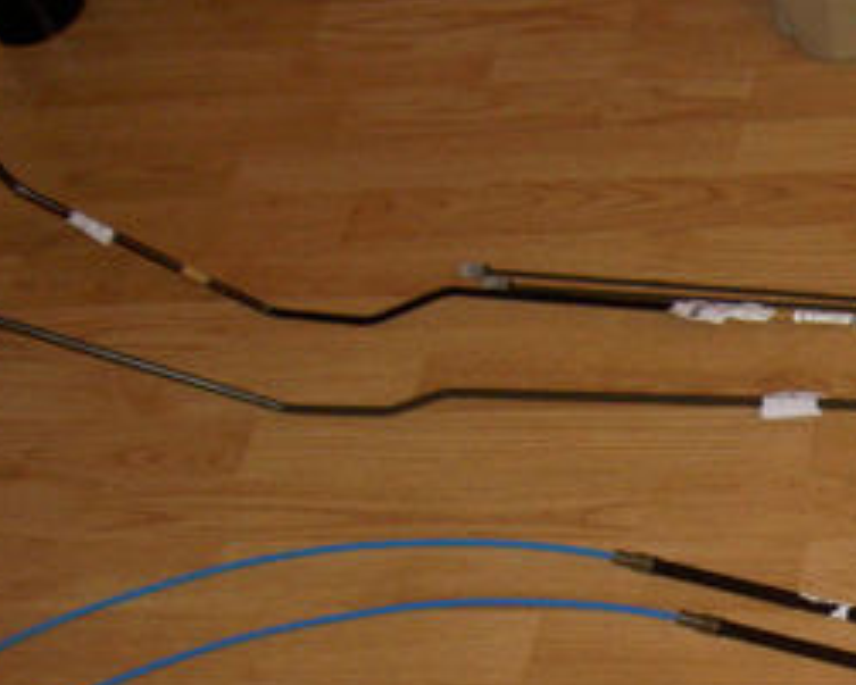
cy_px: 596
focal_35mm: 97
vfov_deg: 15.7
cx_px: 986
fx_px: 2458
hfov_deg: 18.8
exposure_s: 1/60
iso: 200
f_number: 2.8
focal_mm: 8
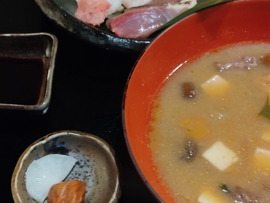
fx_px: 445
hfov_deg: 33.3
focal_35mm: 57
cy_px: 138
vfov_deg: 25.5
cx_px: 78
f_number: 1.79
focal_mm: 4.74
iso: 855
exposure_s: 1/25
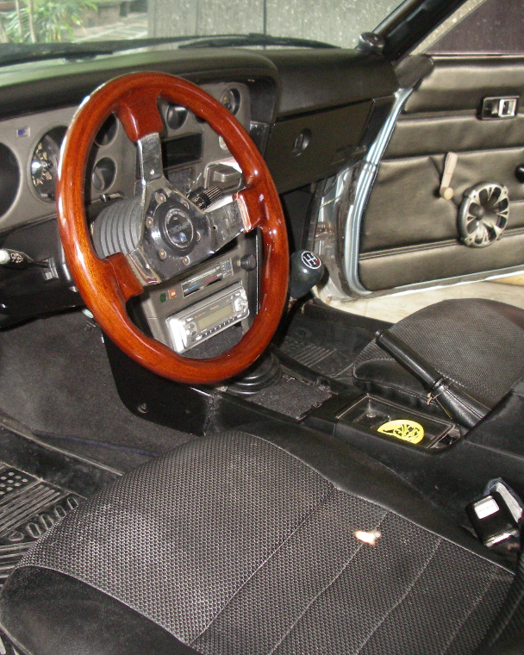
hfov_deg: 32.7
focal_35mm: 46
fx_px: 892
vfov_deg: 40.3
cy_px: 328
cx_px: 223
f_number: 2.6
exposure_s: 1/40
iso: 320
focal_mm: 5.8
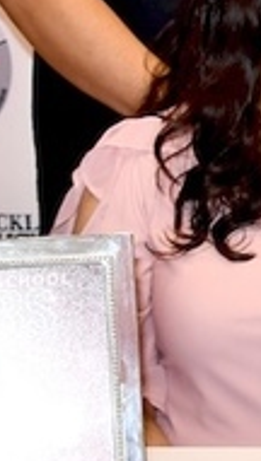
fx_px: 2267
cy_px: 159
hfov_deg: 5.9
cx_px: 889
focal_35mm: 185
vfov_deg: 11.6
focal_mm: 22
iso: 400
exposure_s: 1/125
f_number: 3.5
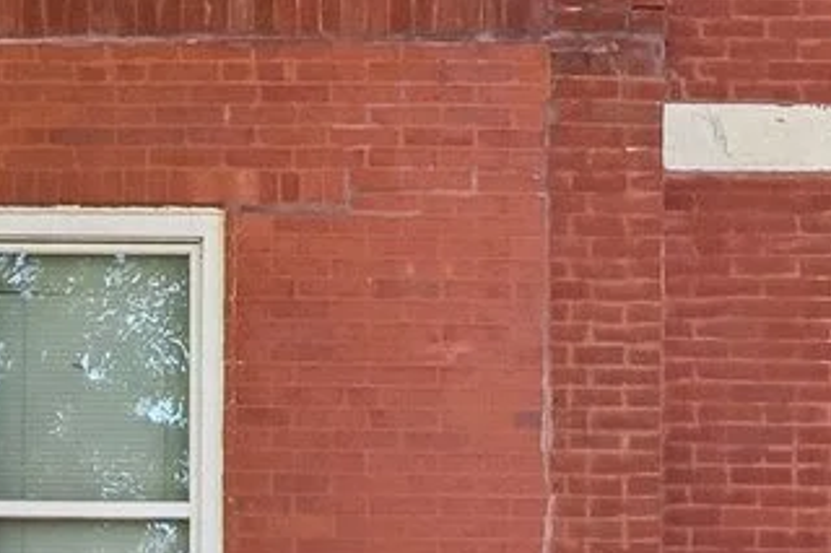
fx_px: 1753
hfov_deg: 26.4
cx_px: 608
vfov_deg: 15.3
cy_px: -470
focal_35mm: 76
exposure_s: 1/250
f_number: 8
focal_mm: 10
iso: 400
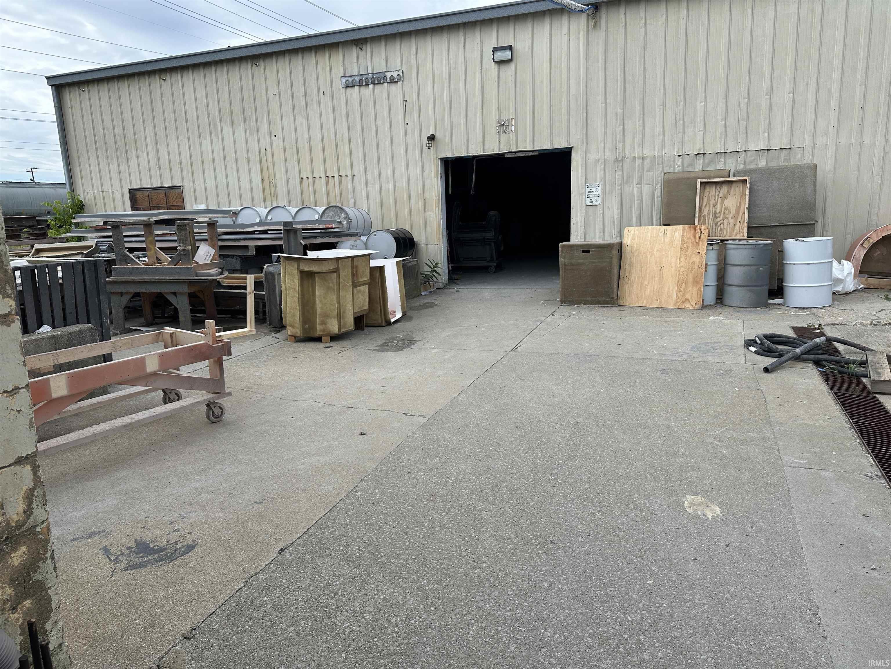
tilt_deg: -10.1
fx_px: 618
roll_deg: +2.2
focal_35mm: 24
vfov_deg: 56.8
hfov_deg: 71.6
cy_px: 334
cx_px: 446
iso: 80
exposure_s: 1/2591
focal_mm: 6.86
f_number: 1.78
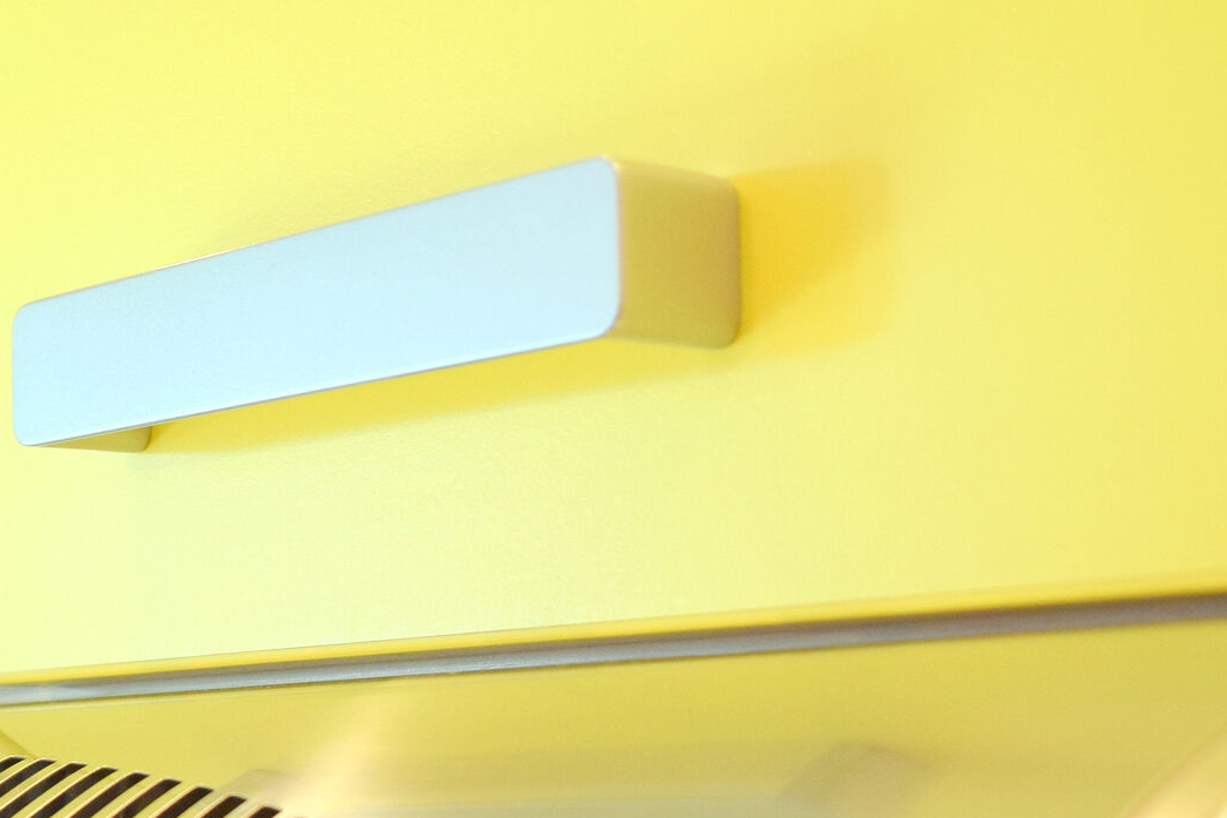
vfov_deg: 15.9
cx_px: -145
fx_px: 2874
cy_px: 803
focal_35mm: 84
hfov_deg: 22.6
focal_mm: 21
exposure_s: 1/80
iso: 400
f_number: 4.5
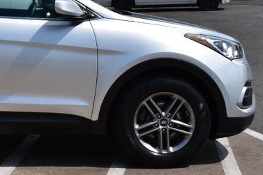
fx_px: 774
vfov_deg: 12.7
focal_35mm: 106
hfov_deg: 18.4
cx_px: -39
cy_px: -3
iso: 200
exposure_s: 1/500
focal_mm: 26
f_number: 11
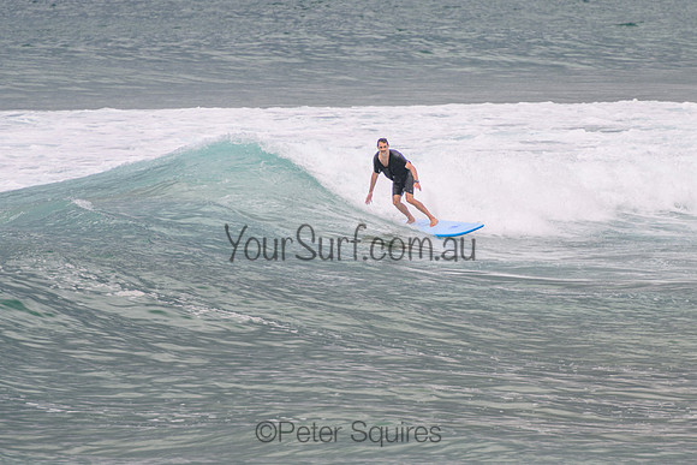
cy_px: 190
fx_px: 10657
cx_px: 380
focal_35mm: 550
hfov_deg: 3.7
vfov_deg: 2.5
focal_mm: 400
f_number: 5.6
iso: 160
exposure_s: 1/2000
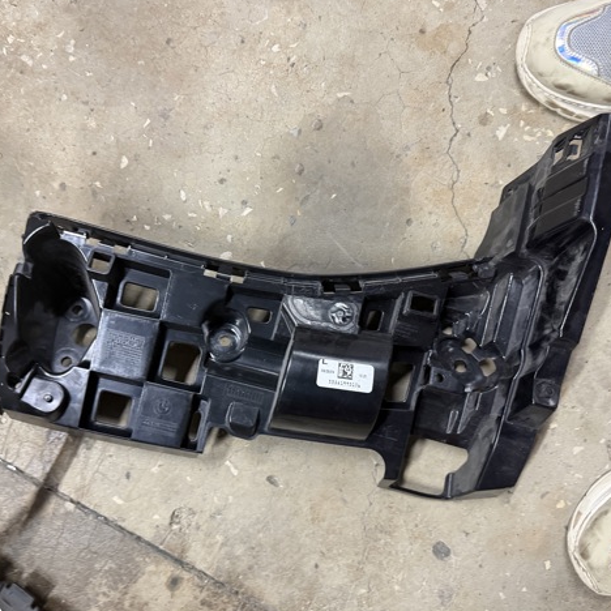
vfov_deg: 55.6
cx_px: 285
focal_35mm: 29
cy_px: 309
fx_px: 579
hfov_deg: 55.6
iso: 500
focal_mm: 6.76
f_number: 1.78
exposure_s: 1/50
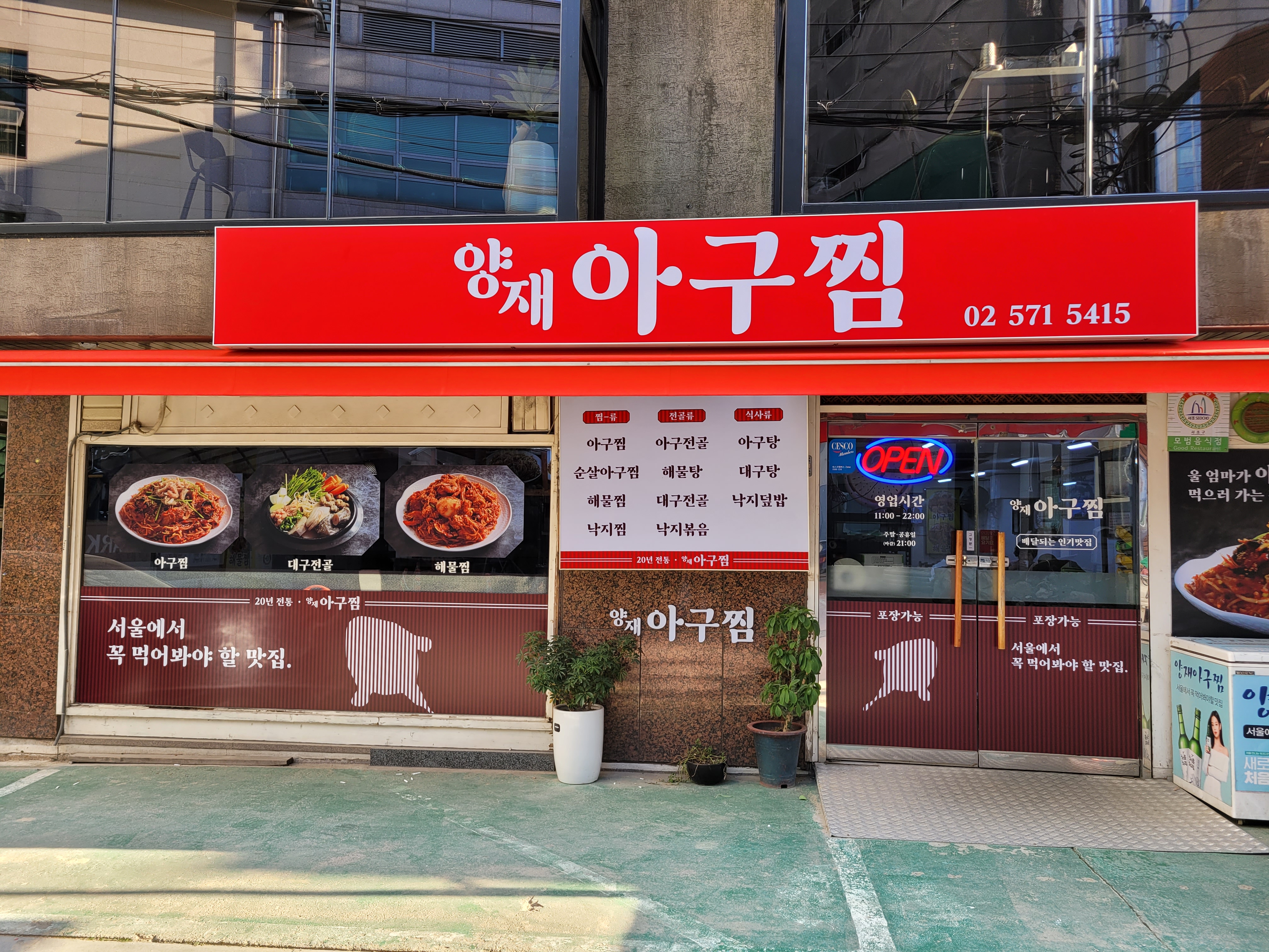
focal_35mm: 26
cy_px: 476
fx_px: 953
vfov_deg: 53.1
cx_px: 634
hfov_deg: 67.3
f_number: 1.8
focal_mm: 5.4
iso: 40
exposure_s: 1/120
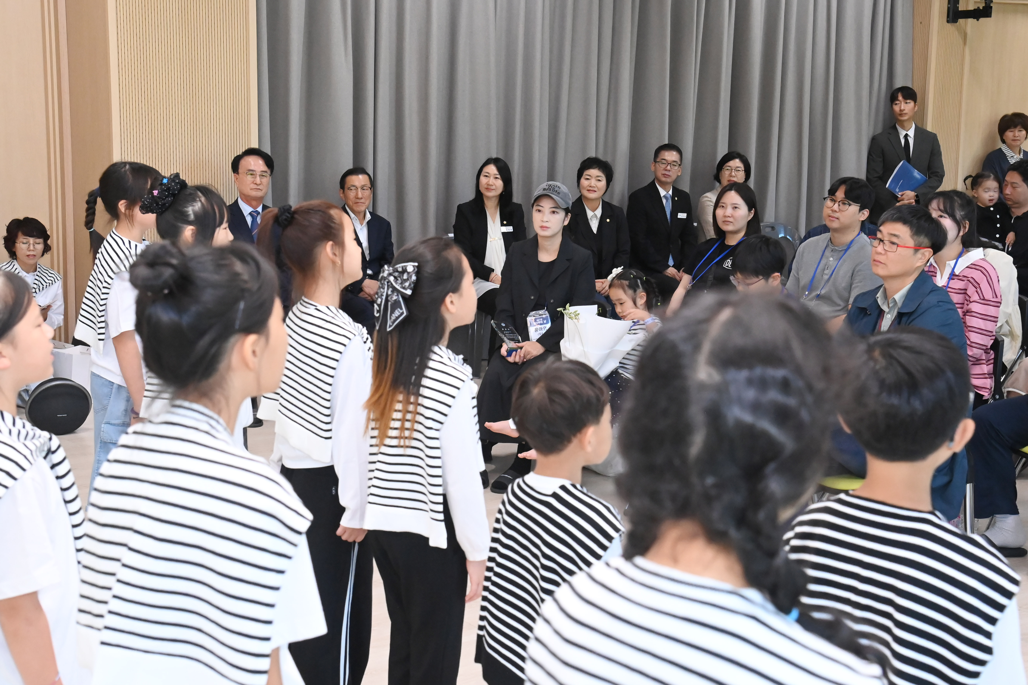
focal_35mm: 46
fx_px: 1313
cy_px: 342
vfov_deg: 29.2
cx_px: 514
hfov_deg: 42.7
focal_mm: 46
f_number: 6.3
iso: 8000
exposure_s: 1/250
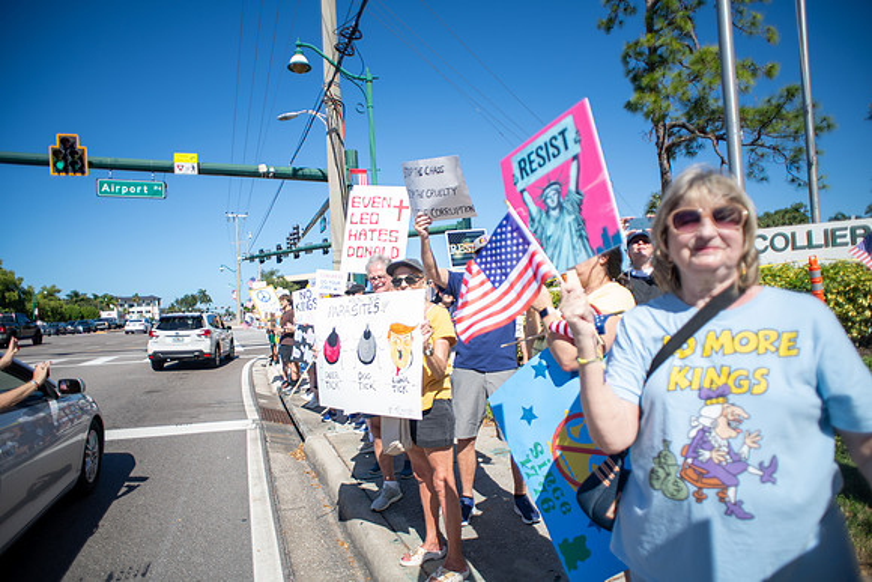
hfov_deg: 84.0
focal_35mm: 20
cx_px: 436
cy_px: 291
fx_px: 485
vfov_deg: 62.0
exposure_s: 1/640
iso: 64
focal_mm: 20
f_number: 7.1
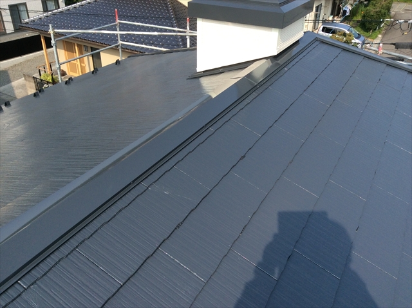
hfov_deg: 56.9
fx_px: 380
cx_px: 206
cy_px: 154
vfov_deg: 44.1
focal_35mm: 32
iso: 32
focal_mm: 3.3
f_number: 2.4
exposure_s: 1/969
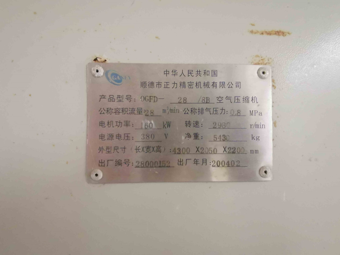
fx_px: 177
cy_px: 128
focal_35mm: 18
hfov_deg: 87.8
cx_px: 170
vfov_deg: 71.6
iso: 1250
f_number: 2.2
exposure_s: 1/25
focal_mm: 2.26
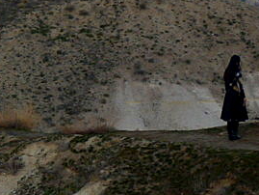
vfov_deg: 3.5
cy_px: 88
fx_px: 3204
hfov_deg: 4.6
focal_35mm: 428
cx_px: -245
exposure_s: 1/125
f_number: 4
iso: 100
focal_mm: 45
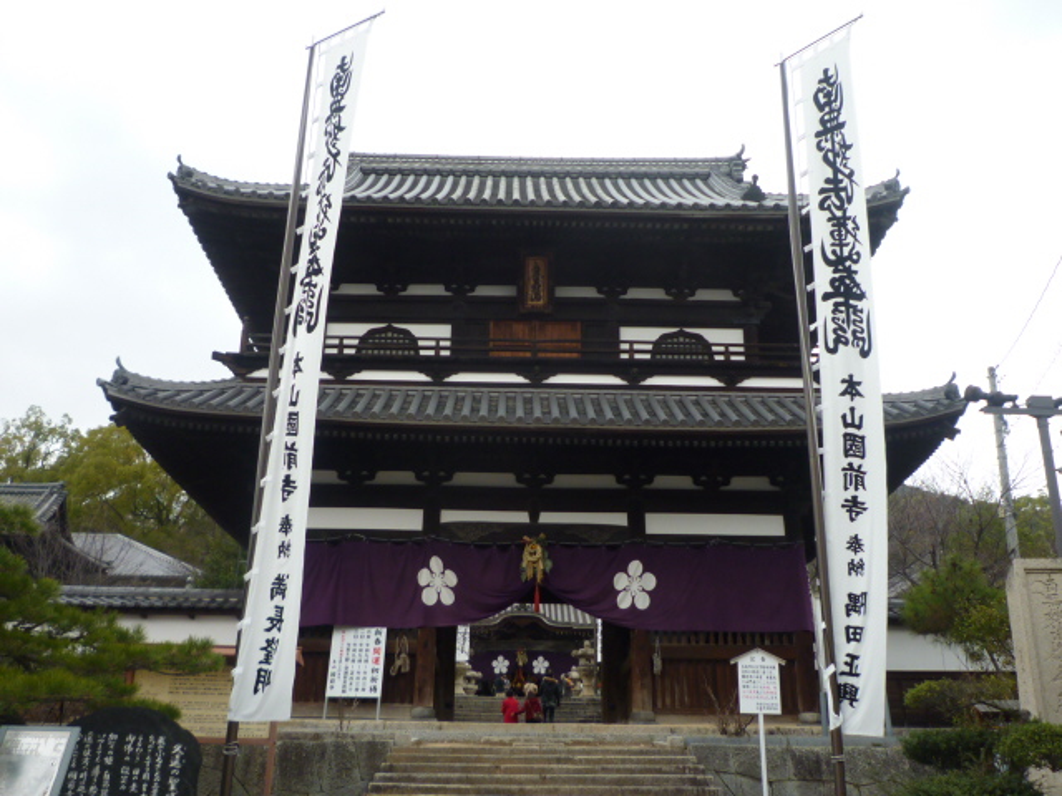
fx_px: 1012
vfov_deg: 42.9
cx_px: 531
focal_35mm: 33
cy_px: 398
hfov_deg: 55.4
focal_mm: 4.4
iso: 80
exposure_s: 1/30
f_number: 2.8
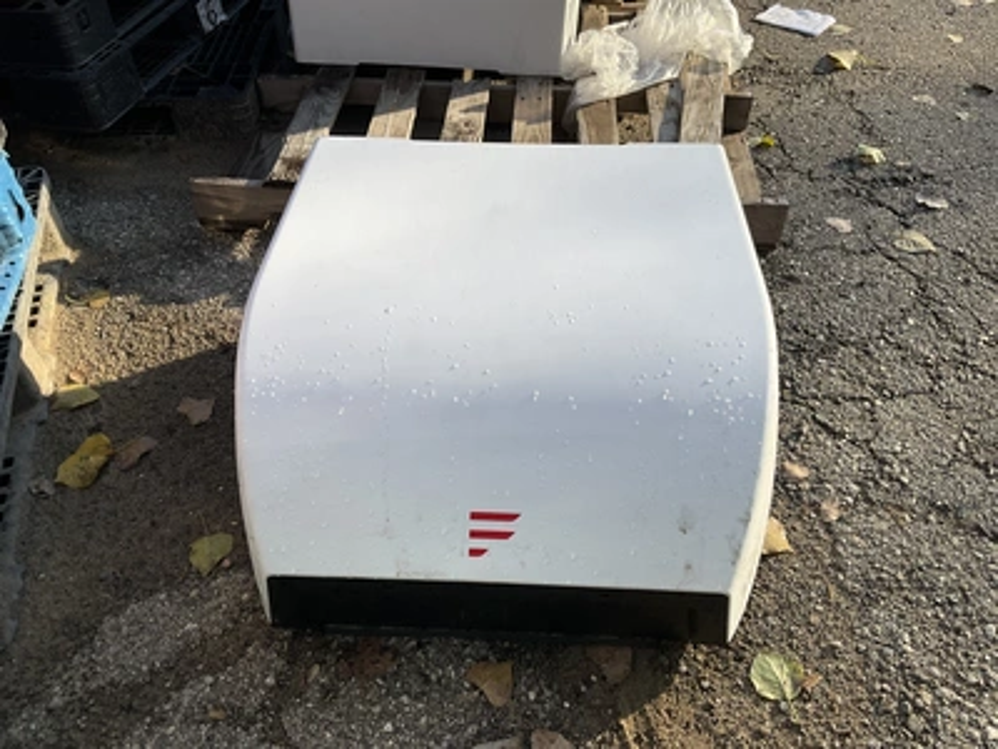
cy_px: 374
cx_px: 499
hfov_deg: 61.7
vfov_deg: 48.2
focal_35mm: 29
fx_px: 836
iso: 25
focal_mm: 3
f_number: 1.8
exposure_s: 1/568
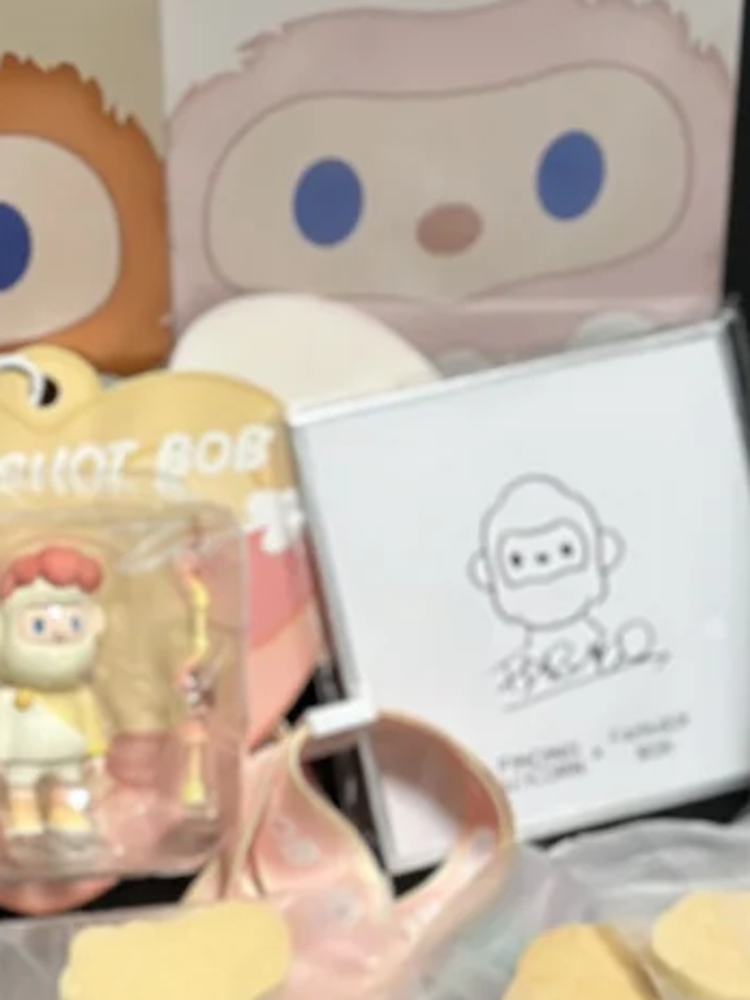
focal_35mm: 149
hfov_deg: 10.0
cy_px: 722
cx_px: 306
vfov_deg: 13.2
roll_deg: +0.1
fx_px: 4304
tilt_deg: -43.8
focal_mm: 6.86
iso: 250
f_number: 1.78
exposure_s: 1/50
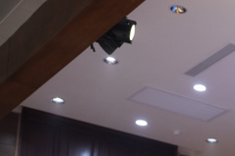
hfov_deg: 13.2
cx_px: 402
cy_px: 303
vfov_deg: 9.1
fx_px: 933
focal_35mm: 143
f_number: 2
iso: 1250
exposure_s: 1/200
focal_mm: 35
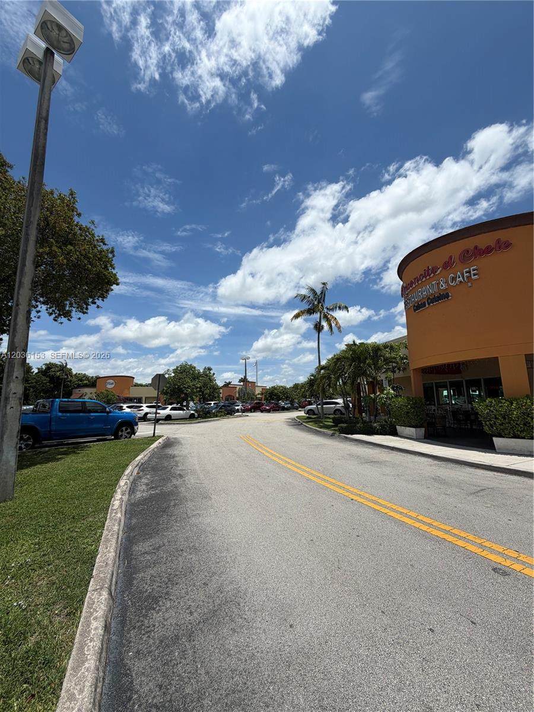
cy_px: 356
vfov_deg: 102.1
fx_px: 288
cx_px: 267
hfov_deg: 85.7
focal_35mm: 14
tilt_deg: +10.1
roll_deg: +1.0
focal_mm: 2.22
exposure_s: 1/1613
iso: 20
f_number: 2.2
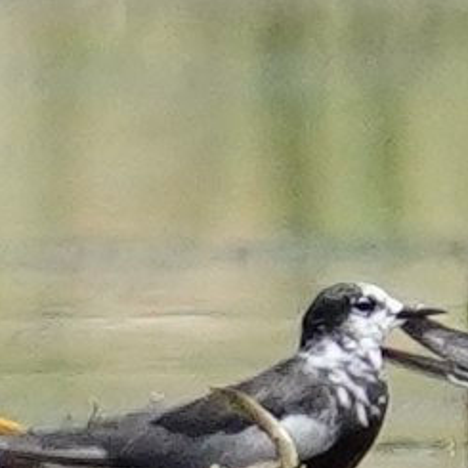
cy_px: 404
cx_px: 202
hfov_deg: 1.1
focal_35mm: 1643
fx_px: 25131
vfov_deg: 1.1
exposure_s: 1/2000
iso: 640
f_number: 7.1
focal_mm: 600
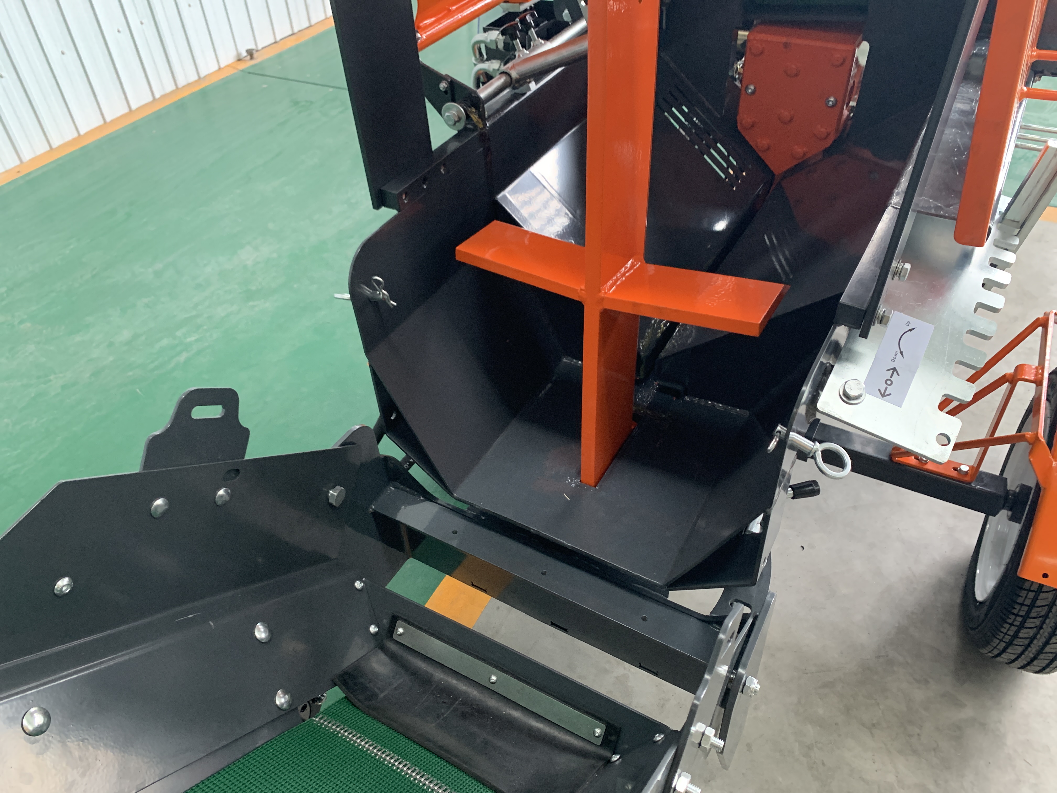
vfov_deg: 53.1
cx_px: 528
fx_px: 794
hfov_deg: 67.3
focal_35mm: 26
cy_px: 396
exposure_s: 1/60
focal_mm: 4.25
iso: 250
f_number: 1.8
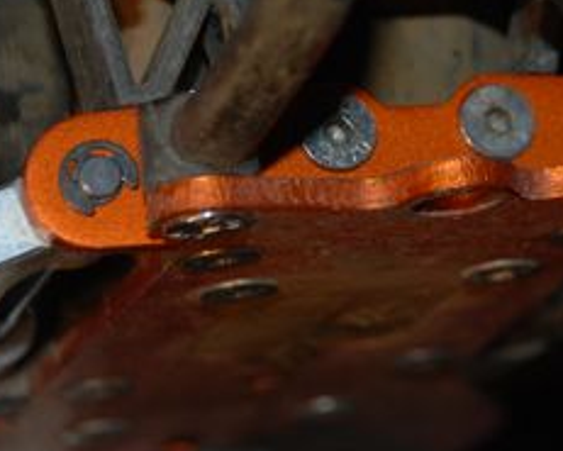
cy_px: -59
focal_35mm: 226
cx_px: 629
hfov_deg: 8.5
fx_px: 3767
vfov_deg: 6.8
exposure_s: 1/60
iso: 200
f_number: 5.3
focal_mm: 58
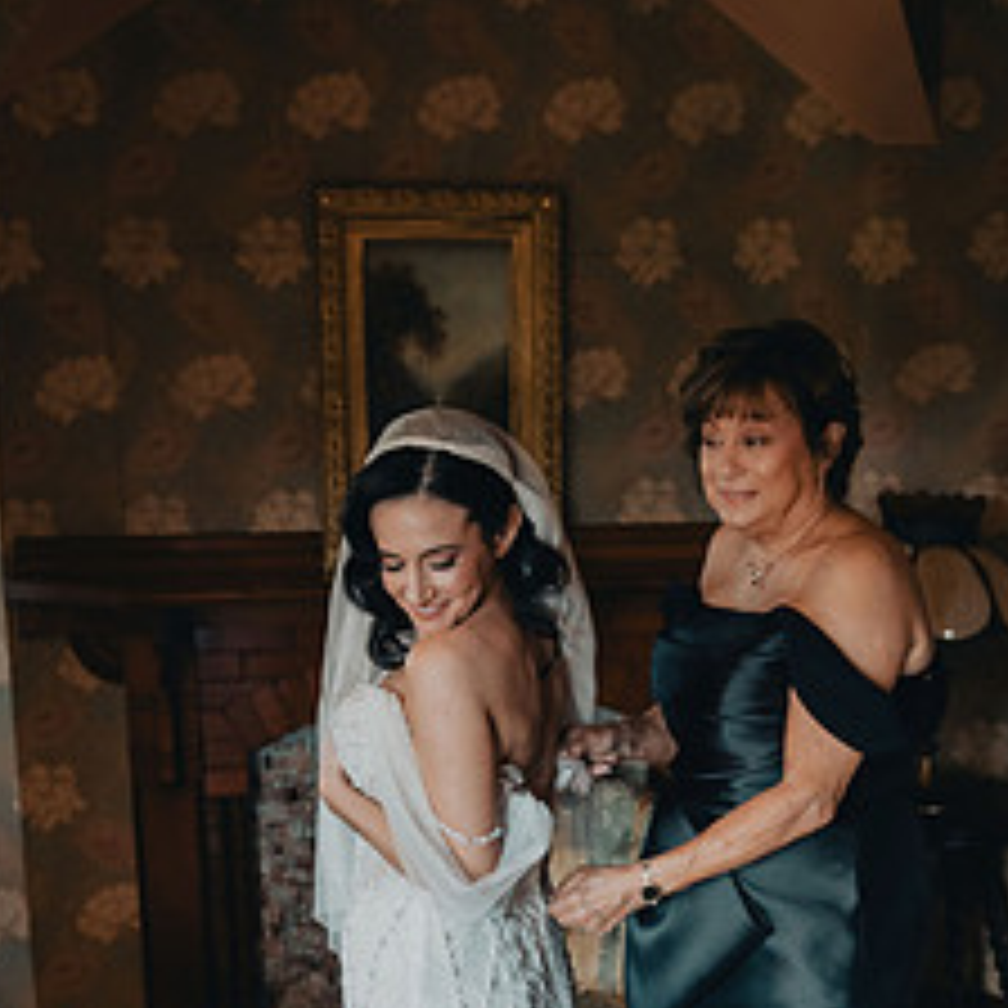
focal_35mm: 53
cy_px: 792
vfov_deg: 31.5
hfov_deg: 32.2
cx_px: 540
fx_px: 1746
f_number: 2.8
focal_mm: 31
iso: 2000
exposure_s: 1/250
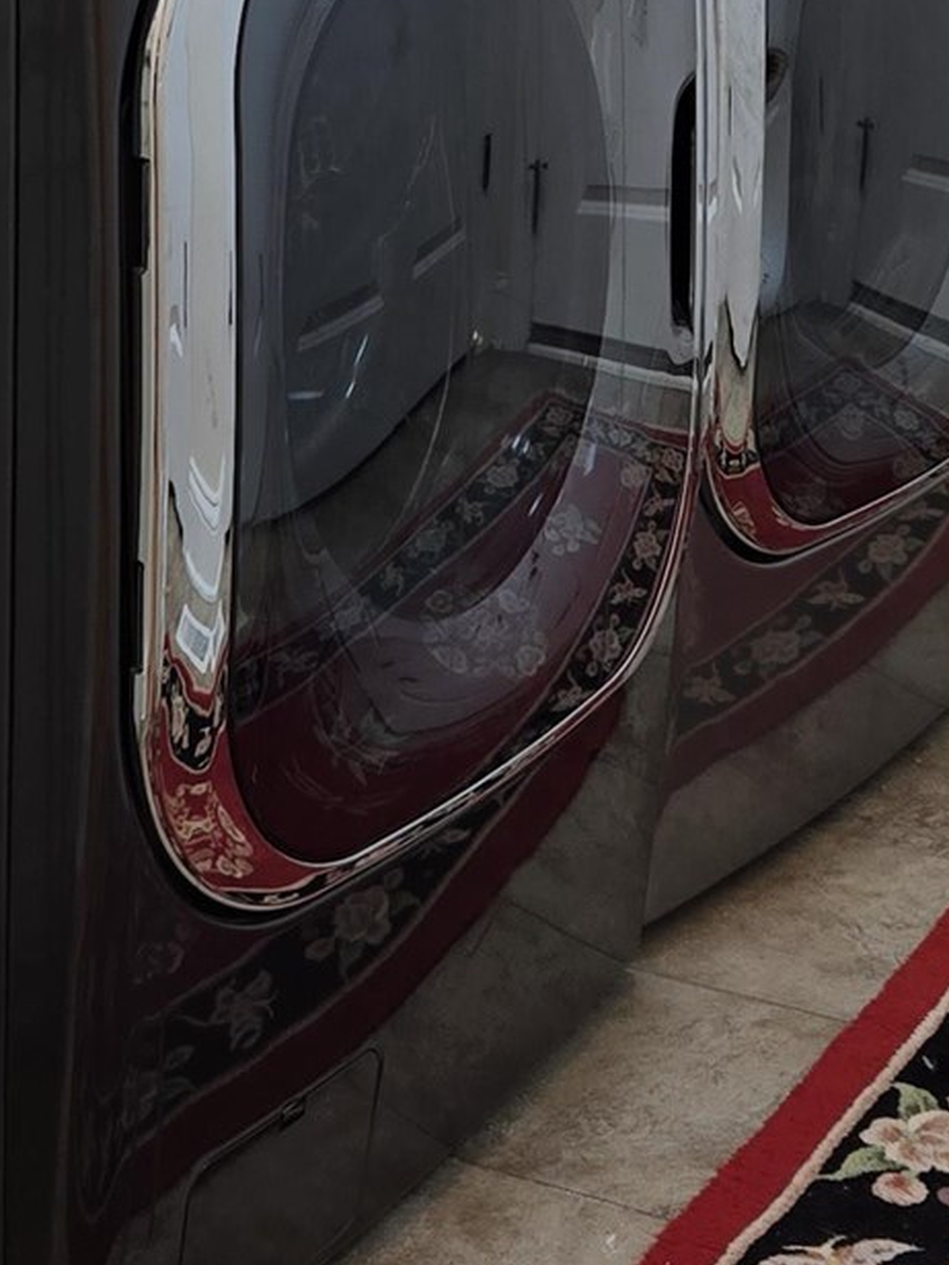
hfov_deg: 17.2
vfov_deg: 21.4
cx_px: 384
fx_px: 3144
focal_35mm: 86
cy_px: -177
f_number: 1.8
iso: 40
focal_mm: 5.4
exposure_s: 1/120
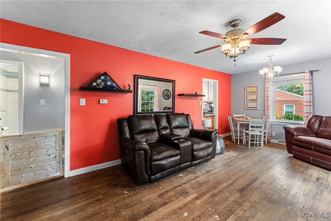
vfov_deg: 81.2
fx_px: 129
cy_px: 110
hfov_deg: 104.3
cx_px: 166
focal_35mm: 14
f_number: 7.1
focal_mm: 14
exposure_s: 1/10
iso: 1000
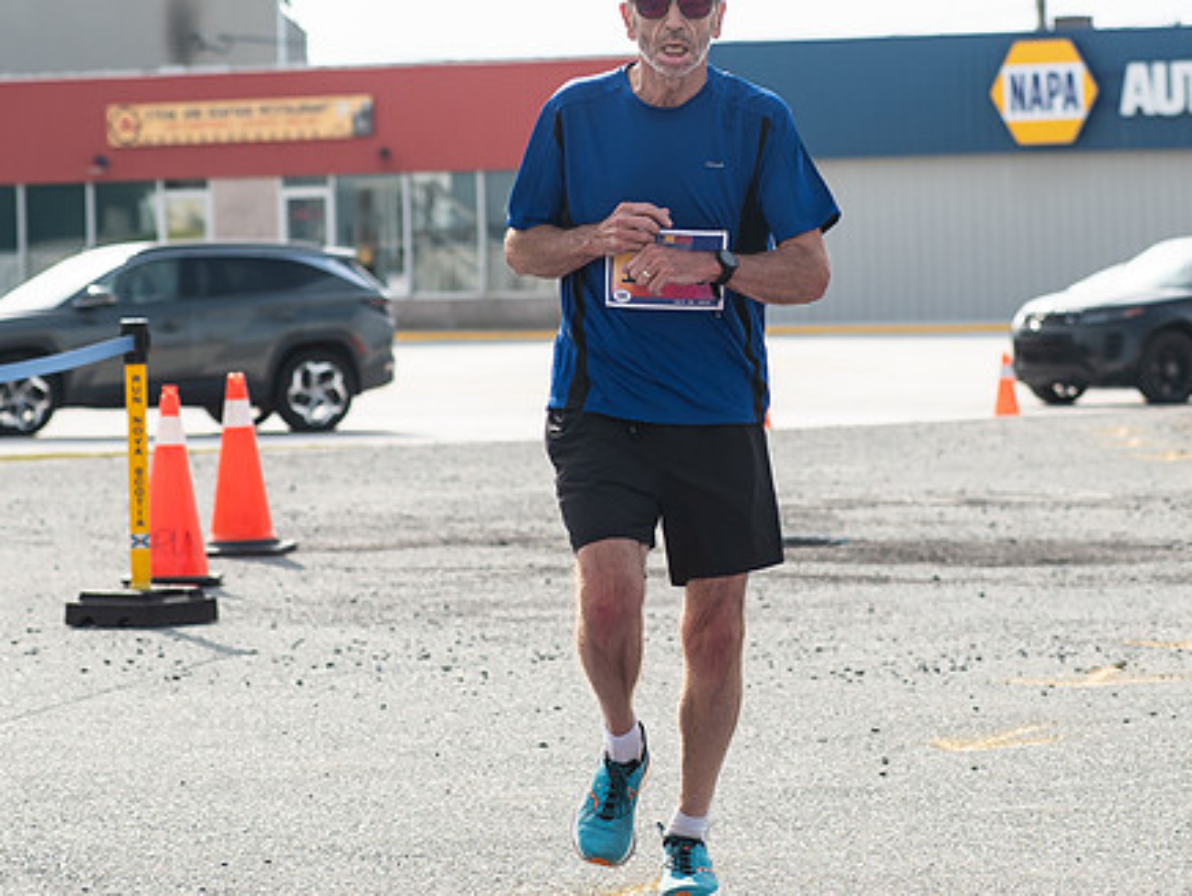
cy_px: 113
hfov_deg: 10.8
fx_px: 6307
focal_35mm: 183
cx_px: 660
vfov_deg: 8.1
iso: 250
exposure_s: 1/2000
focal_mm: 78
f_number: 4.5
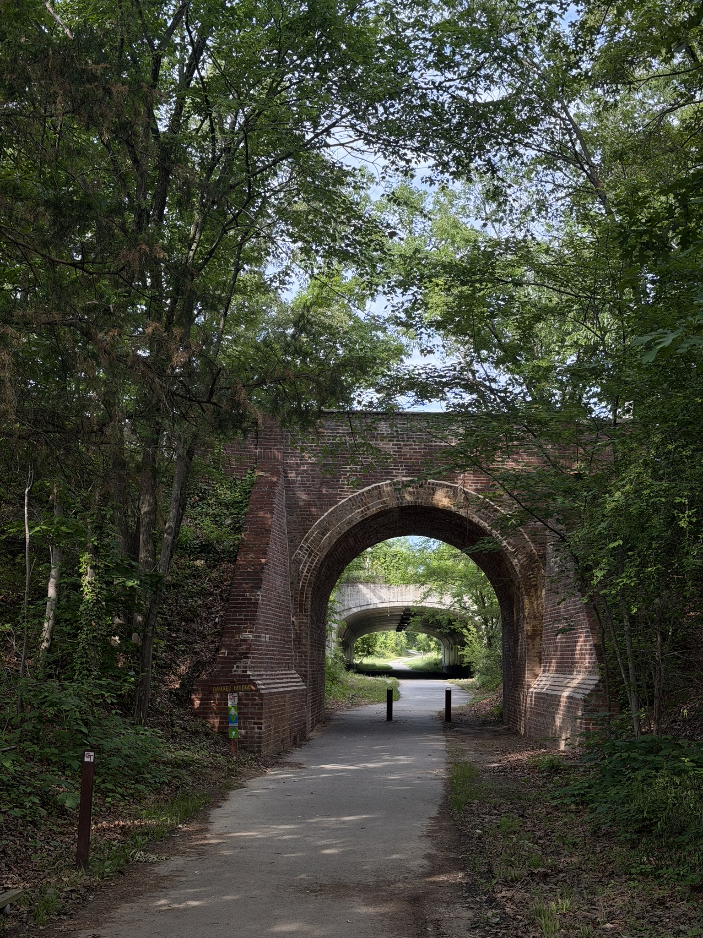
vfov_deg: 39.7
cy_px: 469
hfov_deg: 30.3
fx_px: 1300
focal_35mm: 48
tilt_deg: +10.2
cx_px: 352
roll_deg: -1.5
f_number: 1.78
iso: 100
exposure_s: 1/917
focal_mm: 6.76
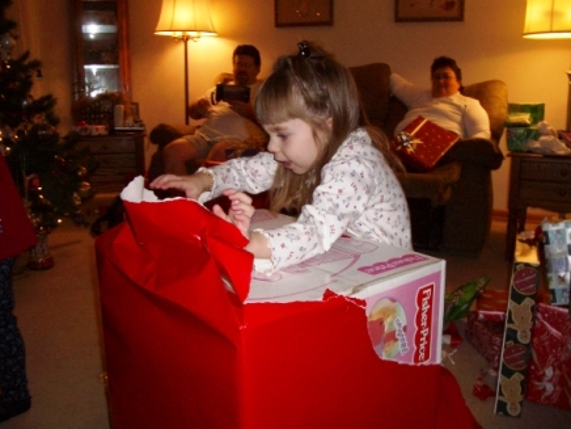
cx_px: 283
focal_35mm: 36
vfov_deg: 39.7
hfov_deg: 51.4
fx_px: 594
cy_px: 215
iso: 100
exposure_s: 1/60
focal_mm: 5.8
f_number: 2.6
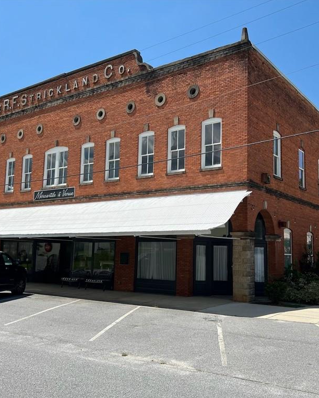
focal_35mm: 34
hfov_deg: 43.2
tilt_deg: +7.3
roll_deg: -1.1
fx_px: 401
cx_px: 185
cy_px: 198
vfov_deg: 52.8
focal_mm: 5.7
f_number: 1.5
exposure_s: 1/4274
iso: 50
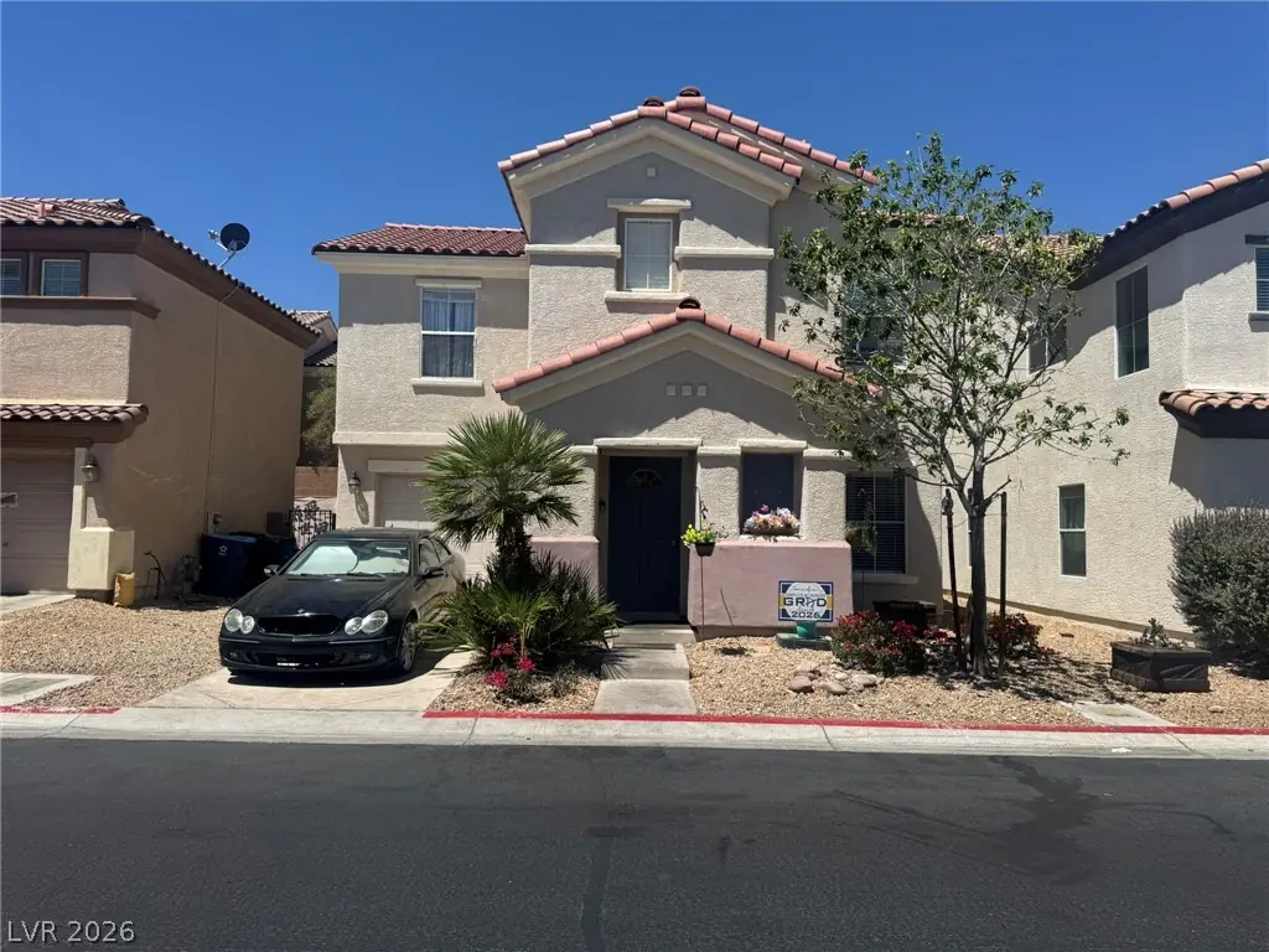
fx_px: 880
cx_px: 634
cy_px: 476
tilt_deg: +2.3
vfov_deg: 56.8
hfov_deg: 71.6
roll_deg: -1.3
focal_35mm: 24
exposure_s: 1/5814
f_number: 1.78
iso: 80
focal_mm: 6.76
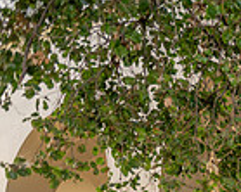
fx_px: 670
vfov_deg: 15.1
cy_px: 288
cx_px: 499
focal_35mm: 94
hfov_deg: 15.6
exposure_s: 1/200
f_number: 2.8
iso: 200
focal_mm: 24
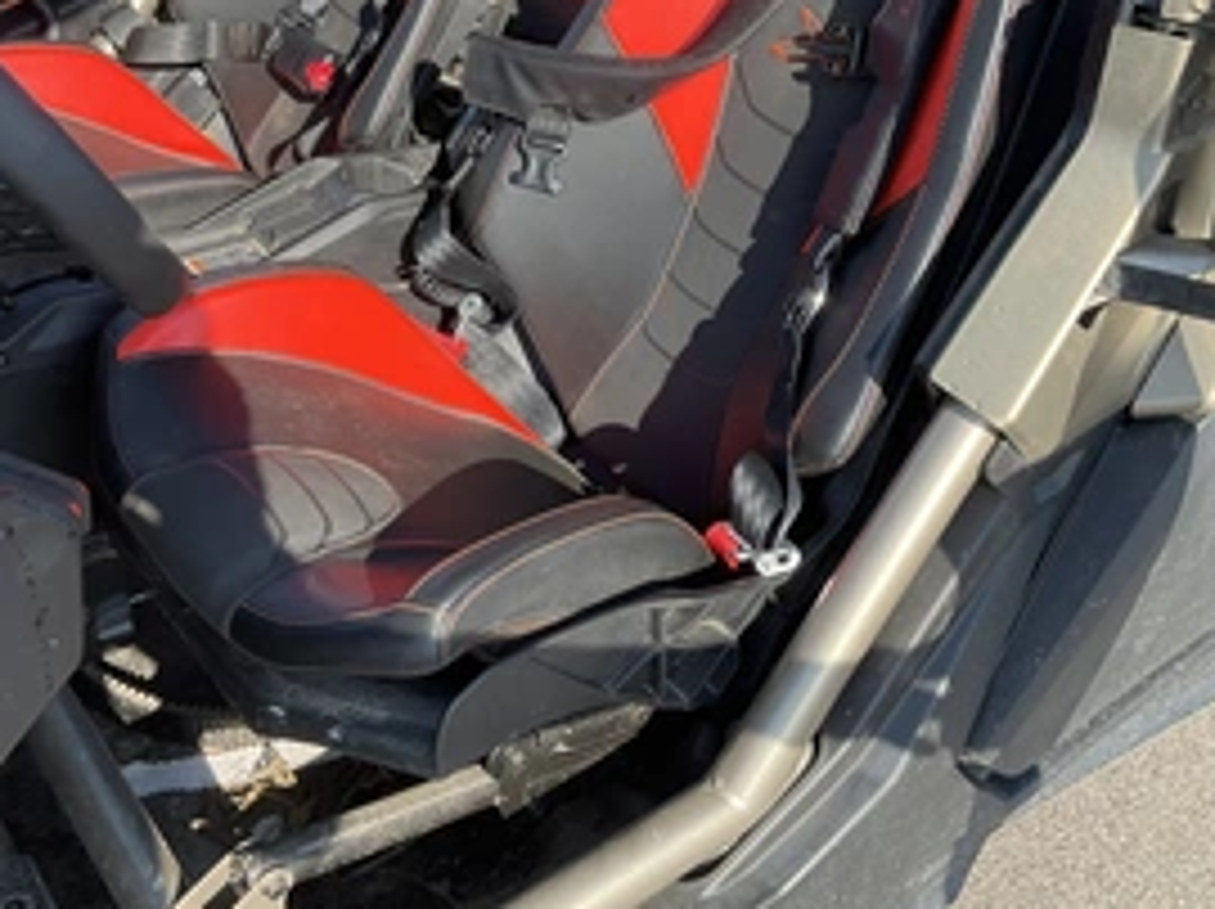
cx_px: 558
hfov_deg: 43.8
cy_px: 306
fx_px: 1508
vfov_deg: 33.3
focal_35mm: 43
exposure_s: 1/409
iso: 25
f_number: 1.8
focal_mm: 3
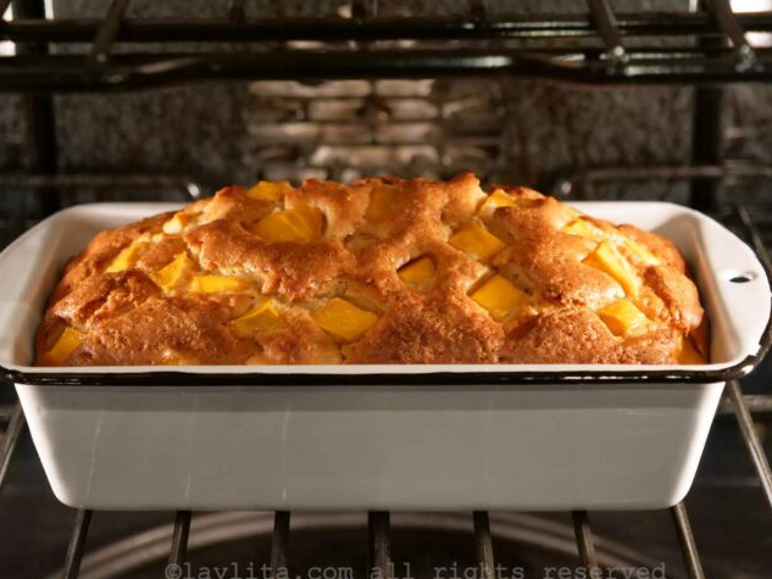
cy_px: 290
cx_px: 383
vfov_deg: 16.6
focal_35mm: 89
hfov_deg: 22.0
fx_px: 1985
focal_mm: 44
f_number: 3.9
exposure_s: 1/50
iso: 3200
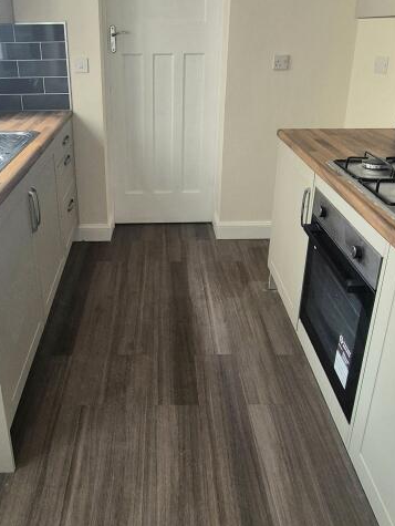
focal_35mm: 28
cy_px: 210
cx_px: 152
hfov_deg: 49.4
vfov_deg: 62.8
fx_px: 425
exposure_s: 1/50
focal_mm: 2.2
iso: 100
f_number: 2.2
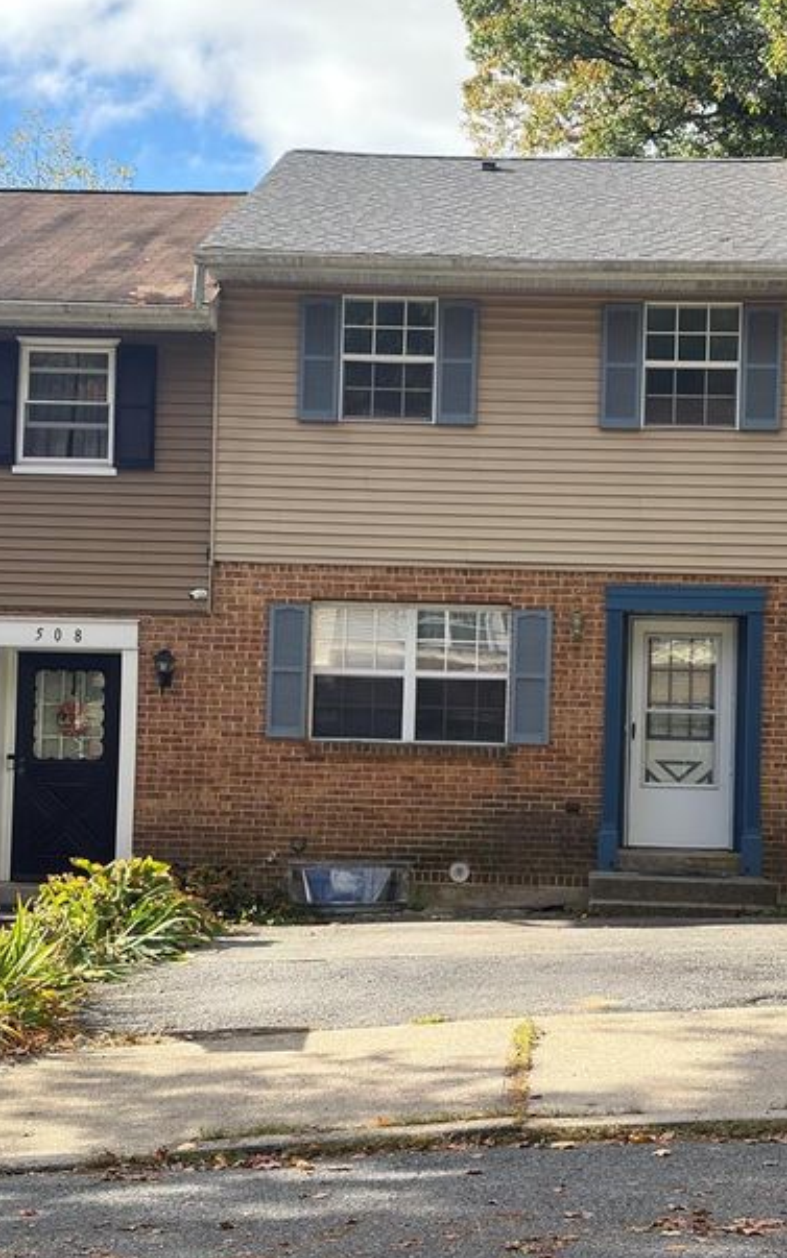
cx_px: 476
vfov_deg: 33.5
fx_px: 2093
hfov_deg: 21.3
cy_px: 671
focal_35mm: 61
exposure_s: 1/1339
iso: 50
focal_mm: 5.96
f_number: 1.6
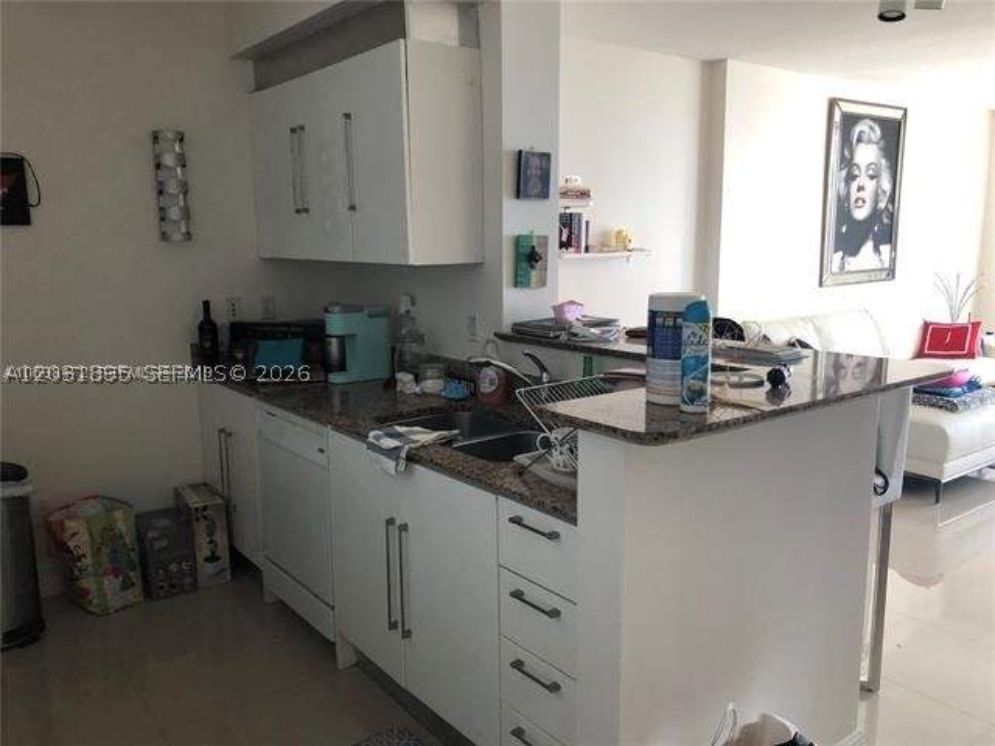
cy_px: 373
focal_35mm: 28
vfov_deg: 49.7
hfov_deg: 63.4
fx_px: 805
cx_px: 498
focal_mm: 3.99
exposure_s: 1/30
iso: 40
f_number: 1.8
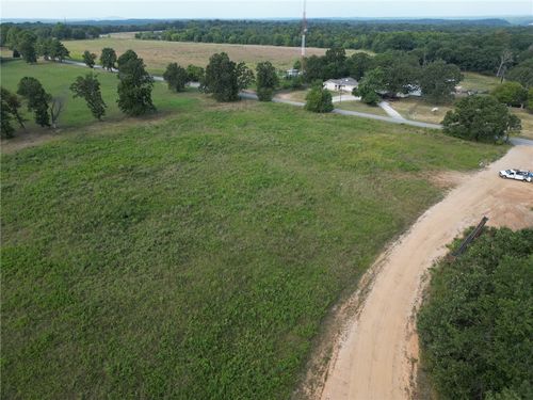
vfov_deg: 56.8
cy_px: 200
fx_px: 370
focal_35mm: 24
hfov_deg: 71.6
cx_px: 266
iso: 120
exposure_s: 1/1000
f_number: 1.7
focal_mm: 6.72
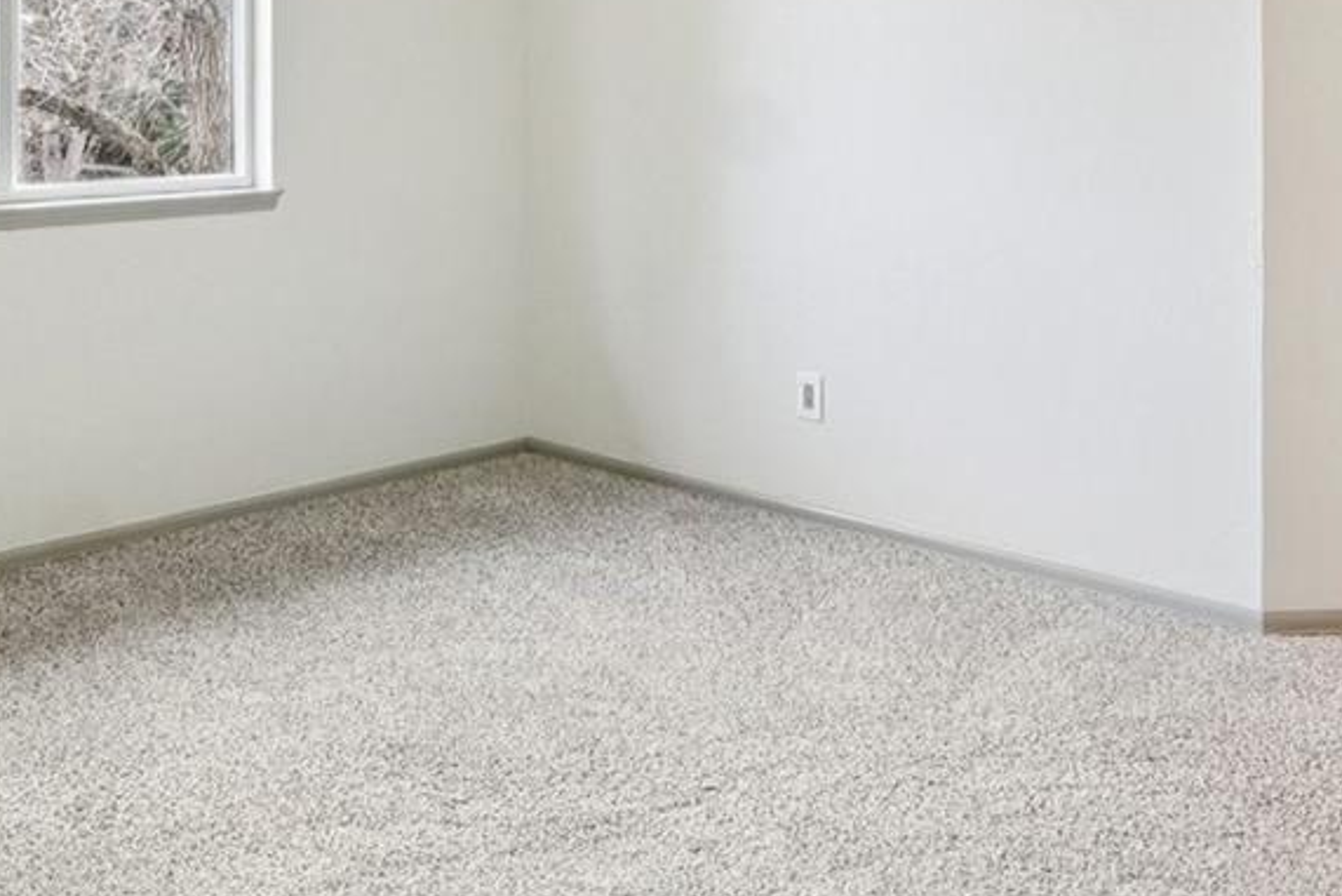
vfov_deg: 29.9
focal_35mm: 42
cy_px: 16
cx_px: 458
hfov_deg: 45.7
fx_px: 1566
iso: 800
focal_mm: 10
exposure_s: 1/6
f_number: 8
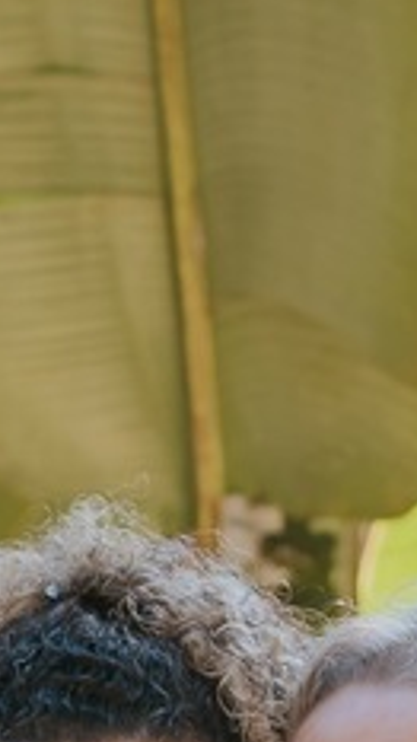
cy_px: 1261
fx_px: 5565
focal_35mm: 283
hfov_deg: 4.3
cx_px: 95
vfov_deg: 7.4
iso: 125
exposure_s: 1/320
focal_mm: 35
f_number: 3.2
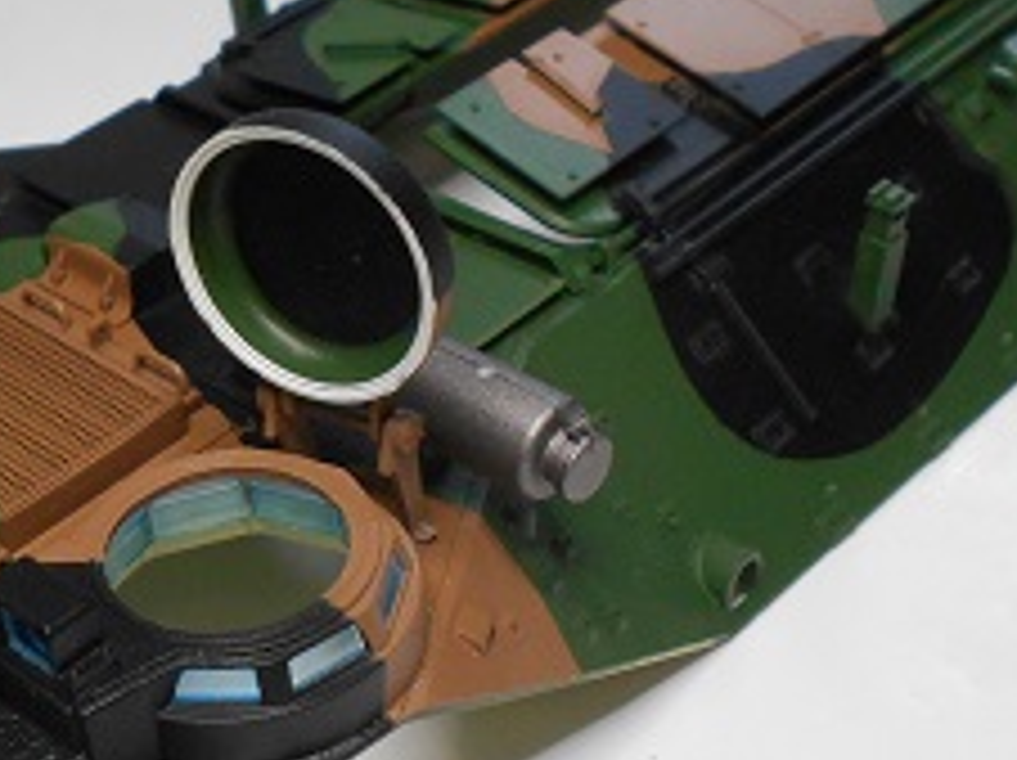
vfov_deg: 19.8
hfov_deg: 26.1
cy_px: 648
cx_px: 166
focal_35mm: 73
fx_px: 2142
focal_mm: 5.1
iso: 320
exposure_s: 1/250
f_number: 3.4
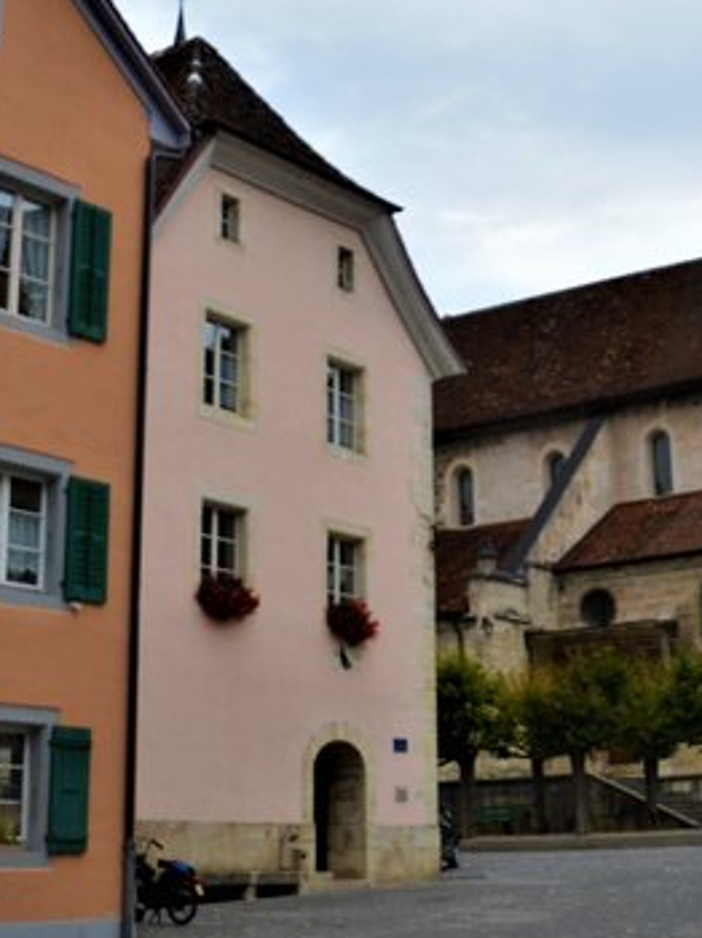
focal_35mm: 69
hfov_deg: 21.1
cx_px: 520
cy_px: 314
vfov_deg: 28.0
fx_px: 1871
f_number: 3.8
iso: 320
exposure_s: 1/1000
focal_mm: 21
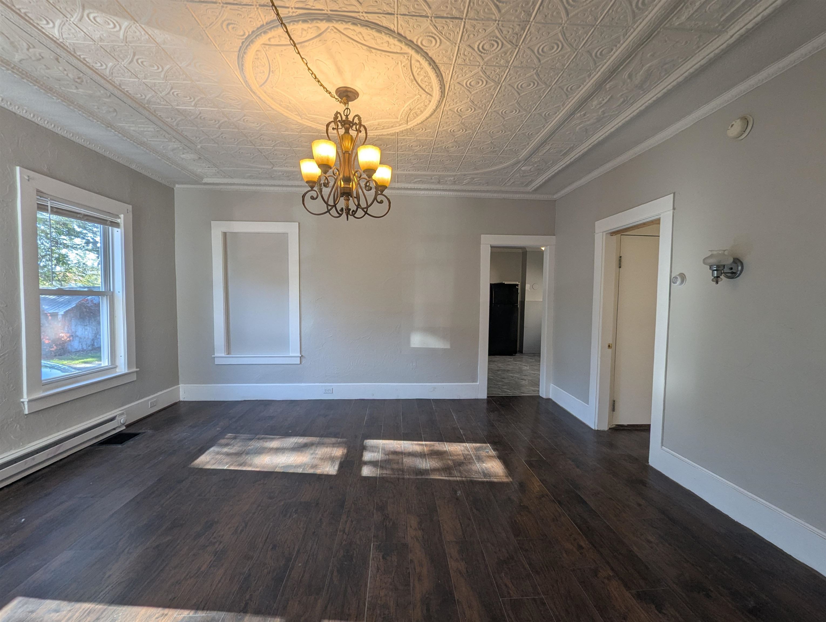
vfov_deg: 90.1
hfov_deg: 106.1
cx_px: 413
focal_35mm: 13
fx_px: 311
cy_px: 311
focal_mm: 1.95
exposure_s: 1/120
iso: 86
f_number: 2.2
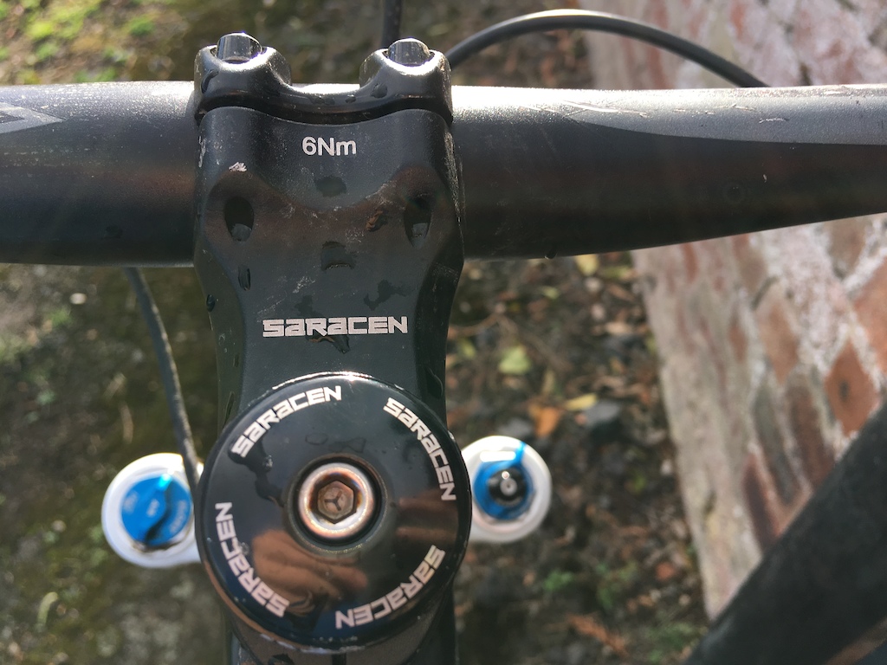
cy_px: 332
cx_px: 444
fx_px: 743
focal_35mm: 29
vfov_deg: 48.2
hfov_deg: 61.7
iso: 25
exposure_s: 1/234
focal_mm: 4.15
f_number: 2.2
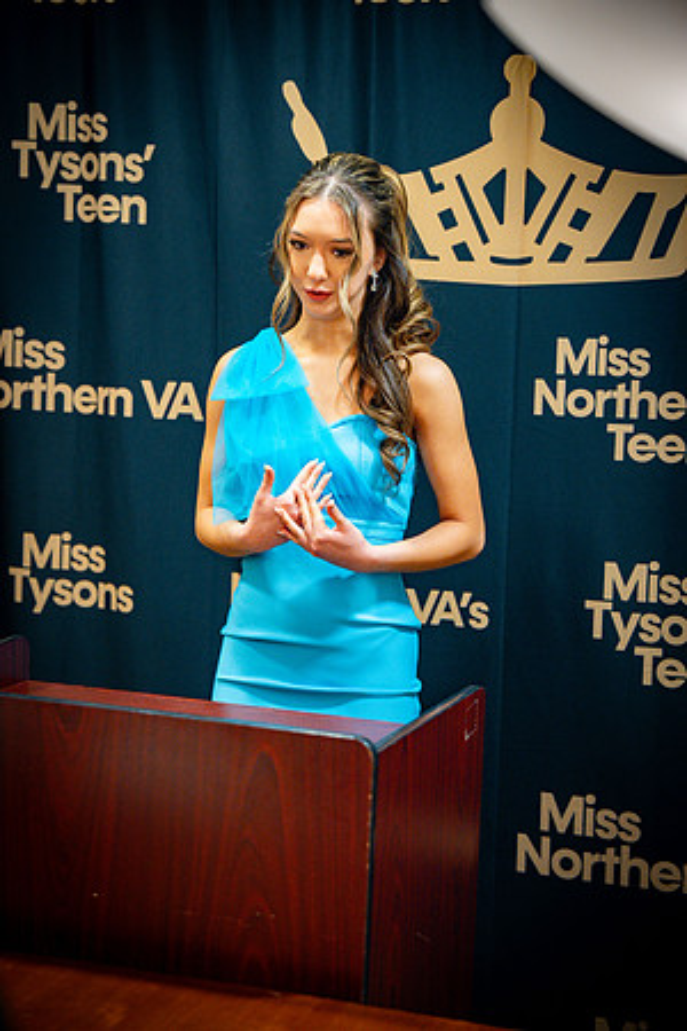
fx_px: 2004
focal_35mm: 70
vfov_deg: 28.8
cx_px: 344
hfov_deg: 19.5
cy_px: 516
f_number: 2.8
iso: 1600
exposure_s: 1/125
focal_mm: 70
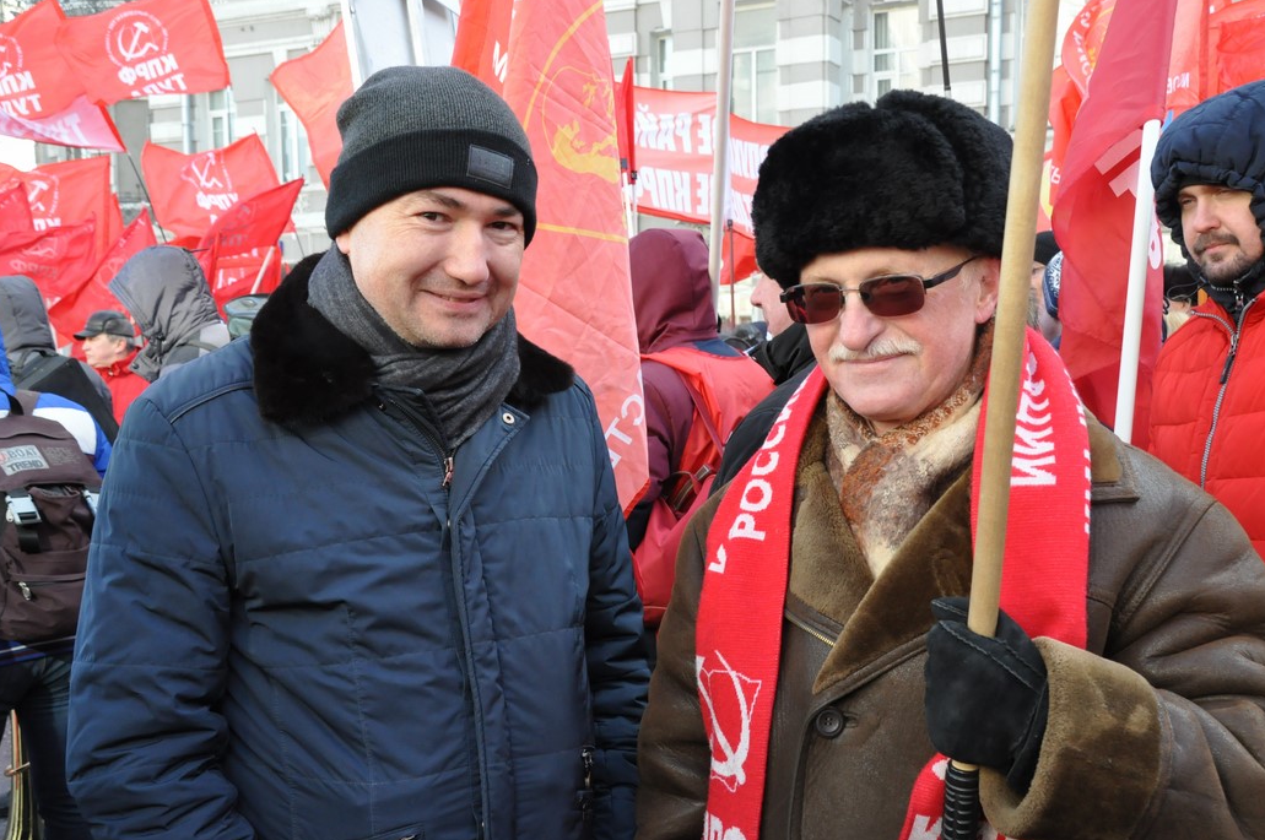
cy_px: 455
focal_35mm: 37
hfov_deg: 51.9
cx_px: 664
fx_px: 1299
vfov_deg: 35.8
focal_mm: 22
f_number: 8
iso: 1000
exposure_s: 1/250
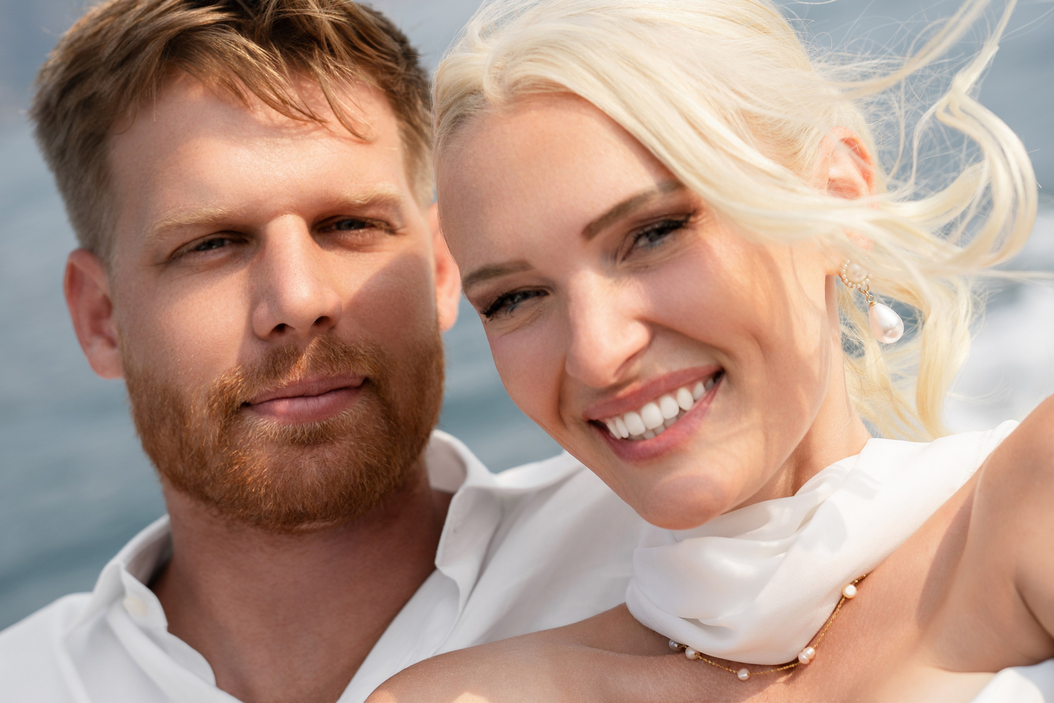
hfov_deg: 26.6
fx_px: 2225
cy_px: 352
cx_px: 527
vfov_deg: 17.9
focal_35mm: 76
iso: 125
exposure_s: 1/1600
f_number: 4.5
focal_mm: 76
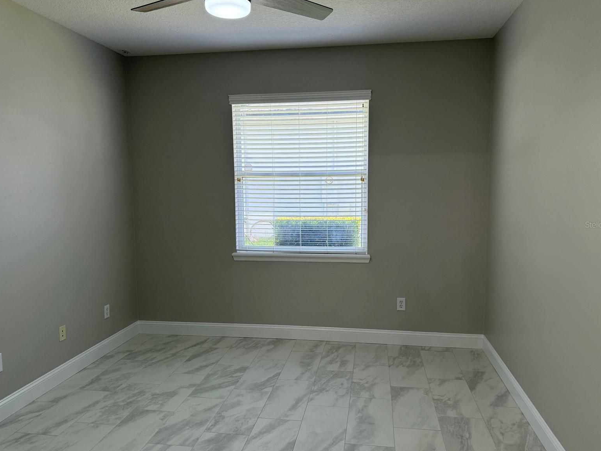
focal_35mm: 25
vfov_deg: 54.9
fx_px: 434
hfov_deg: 69.4
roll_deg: +0.7
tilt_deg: -5.2
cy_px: 224
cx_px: 309
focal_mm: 6.76
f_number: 1.78
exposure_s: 1/236
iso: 125
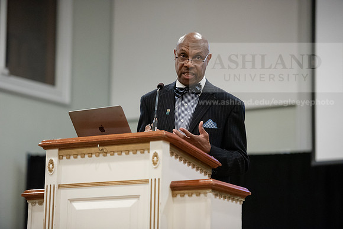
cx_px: 172
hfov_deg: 14.2
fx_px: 1382
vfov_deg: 9.5
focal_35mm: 145
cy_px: 114
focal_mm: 145
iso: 8000
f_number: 2.8
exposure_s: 1/200
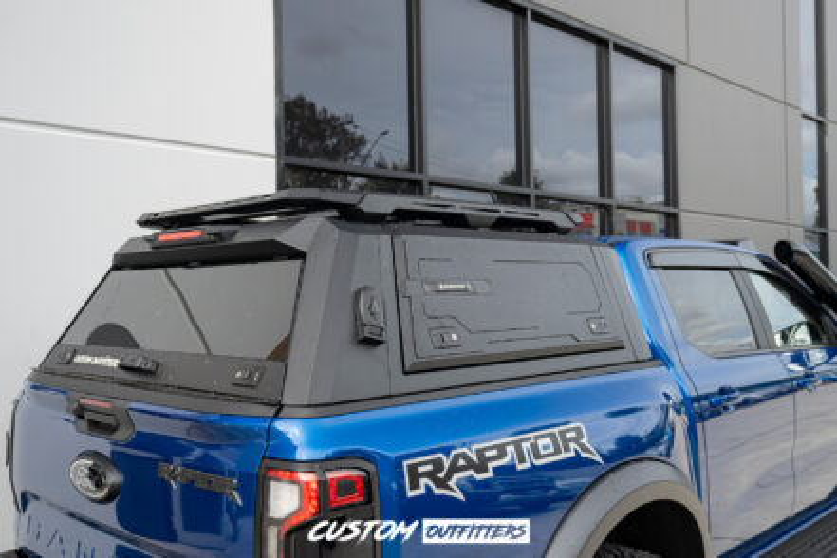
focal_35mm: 29
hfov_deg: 63.7
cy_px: 279
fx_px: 674
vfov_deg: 45.0
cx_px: 418
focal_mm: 29
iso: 100
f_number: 4.5
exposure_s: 1/80
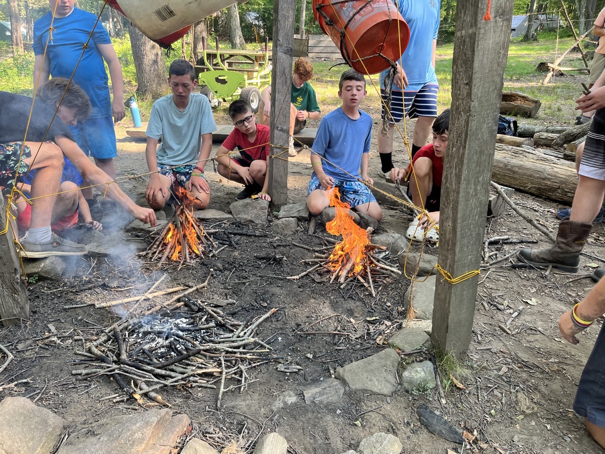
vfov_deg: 53.1
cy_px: 227
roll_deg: -3.3
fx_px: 454
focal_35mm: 26
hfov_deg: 67.3
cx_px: 302
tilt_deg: -21.6
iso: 64
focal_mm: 5.1
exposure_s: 1/122
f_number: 1.6
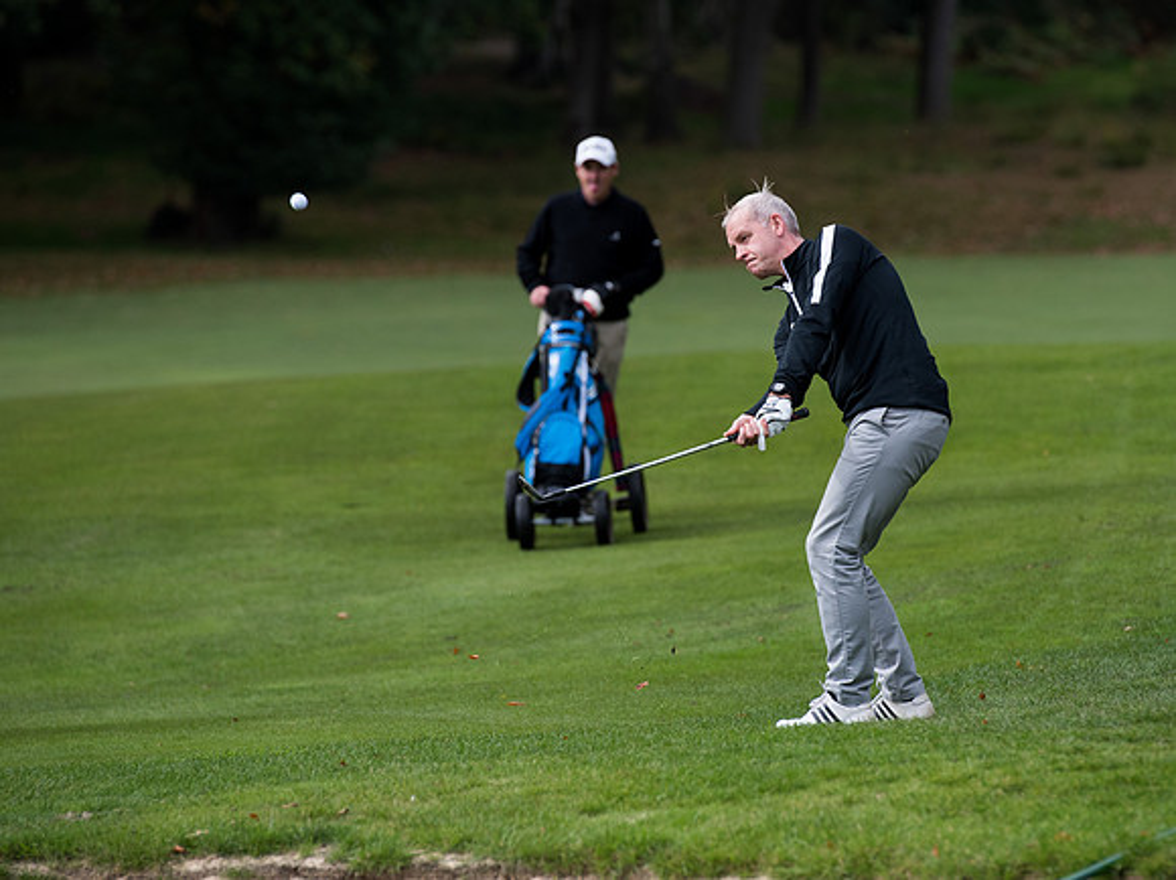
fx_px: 9780
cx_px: 698
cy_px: 368
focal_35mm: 288
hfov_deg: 6.9
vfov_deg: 5.2
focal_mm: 200
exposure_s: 1/1600
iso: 400
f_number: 4
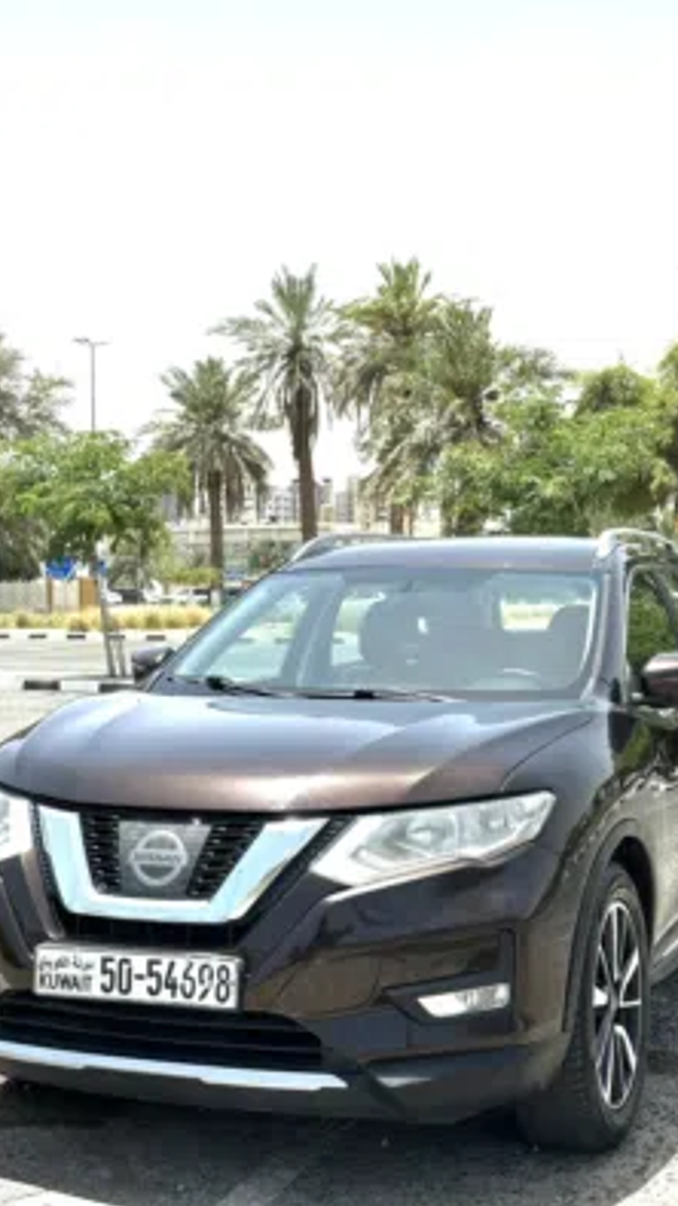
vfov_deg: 39.2
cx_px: 351
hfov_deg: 22.6
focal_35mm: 53
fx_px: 1695
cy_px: 605
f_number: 1.78
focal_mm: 6.86
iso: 64
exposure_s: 1/4566
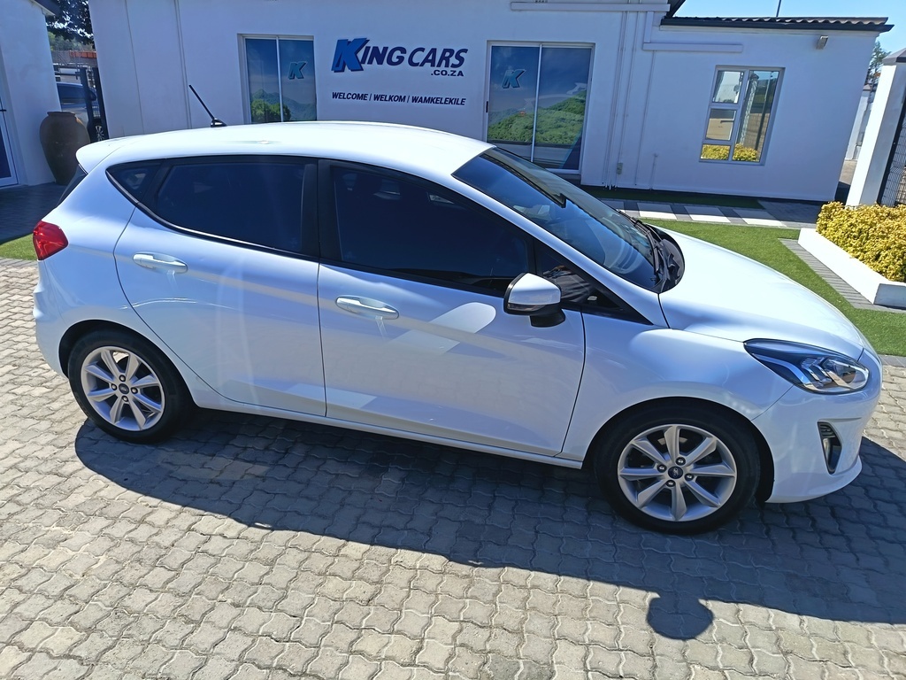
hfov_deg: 71.6
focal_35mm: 24
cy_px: 340
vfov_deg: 56.8
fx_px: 628
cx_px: 453
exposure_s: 1/858
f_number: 1.75
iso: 100
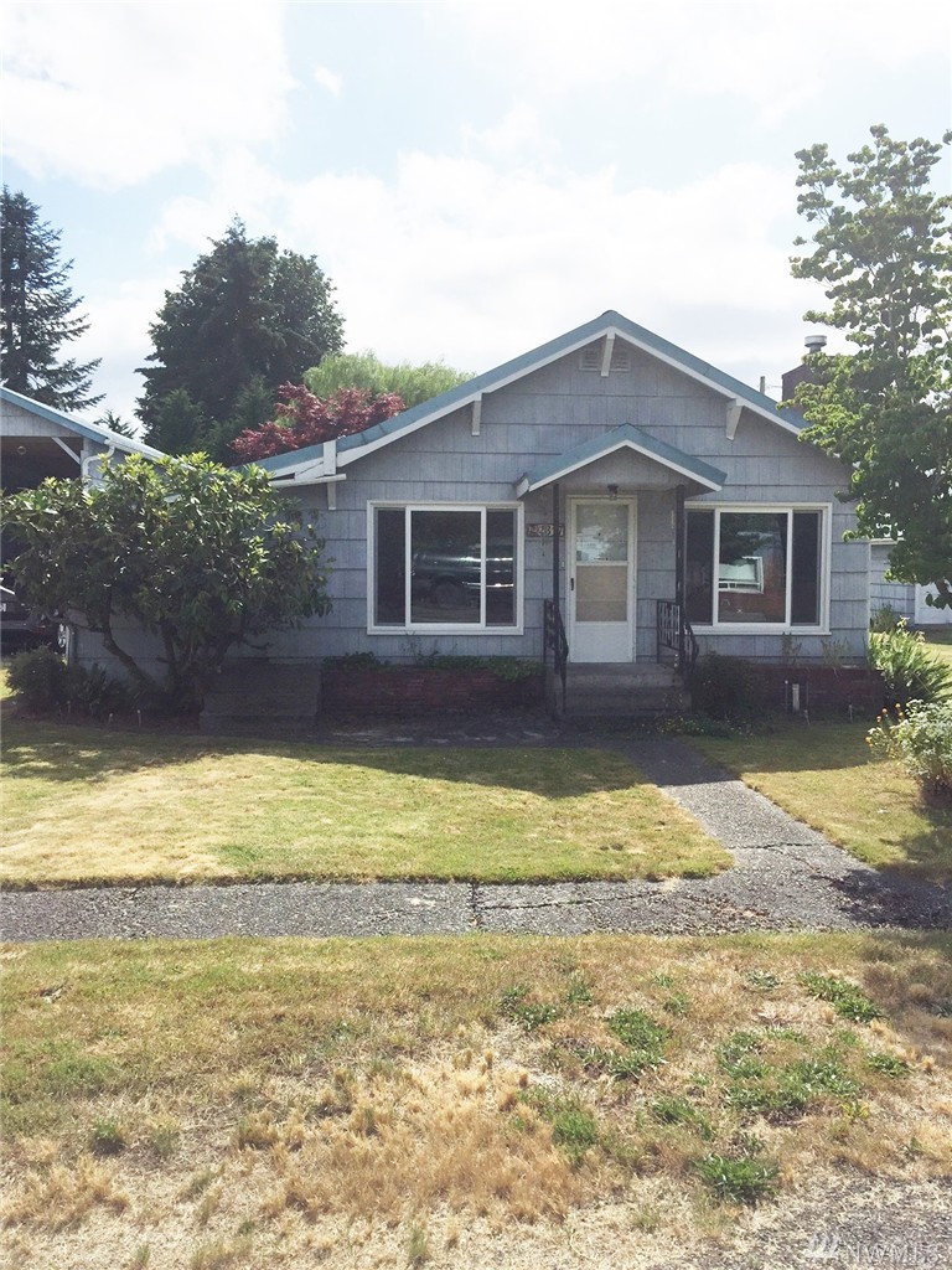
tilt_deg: -3.4
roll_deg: -0.4
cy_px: 635
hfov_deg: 48.2
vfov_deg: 61.7
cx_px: 476
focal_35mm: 29
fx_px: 1063
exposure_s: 1/5650
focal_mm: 4.15
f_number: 2.2
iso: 32
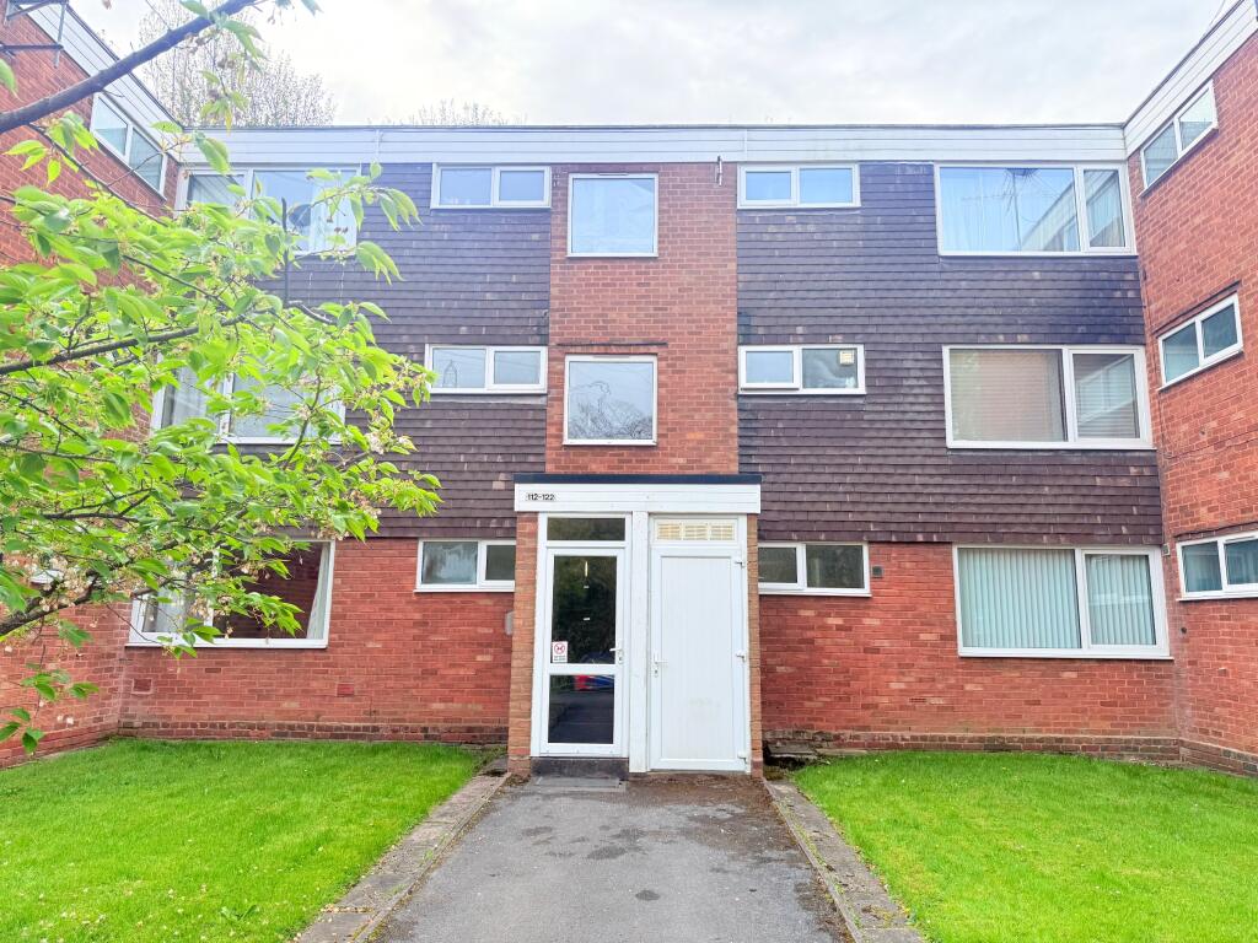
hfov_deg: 71.6
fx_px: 872
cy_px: 472
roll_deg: -1.5
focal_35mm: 24
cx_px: 629
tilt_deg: +9.2
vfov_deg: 56.8
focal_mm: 6.76
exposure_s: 1/1855
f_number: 1.78
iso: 100
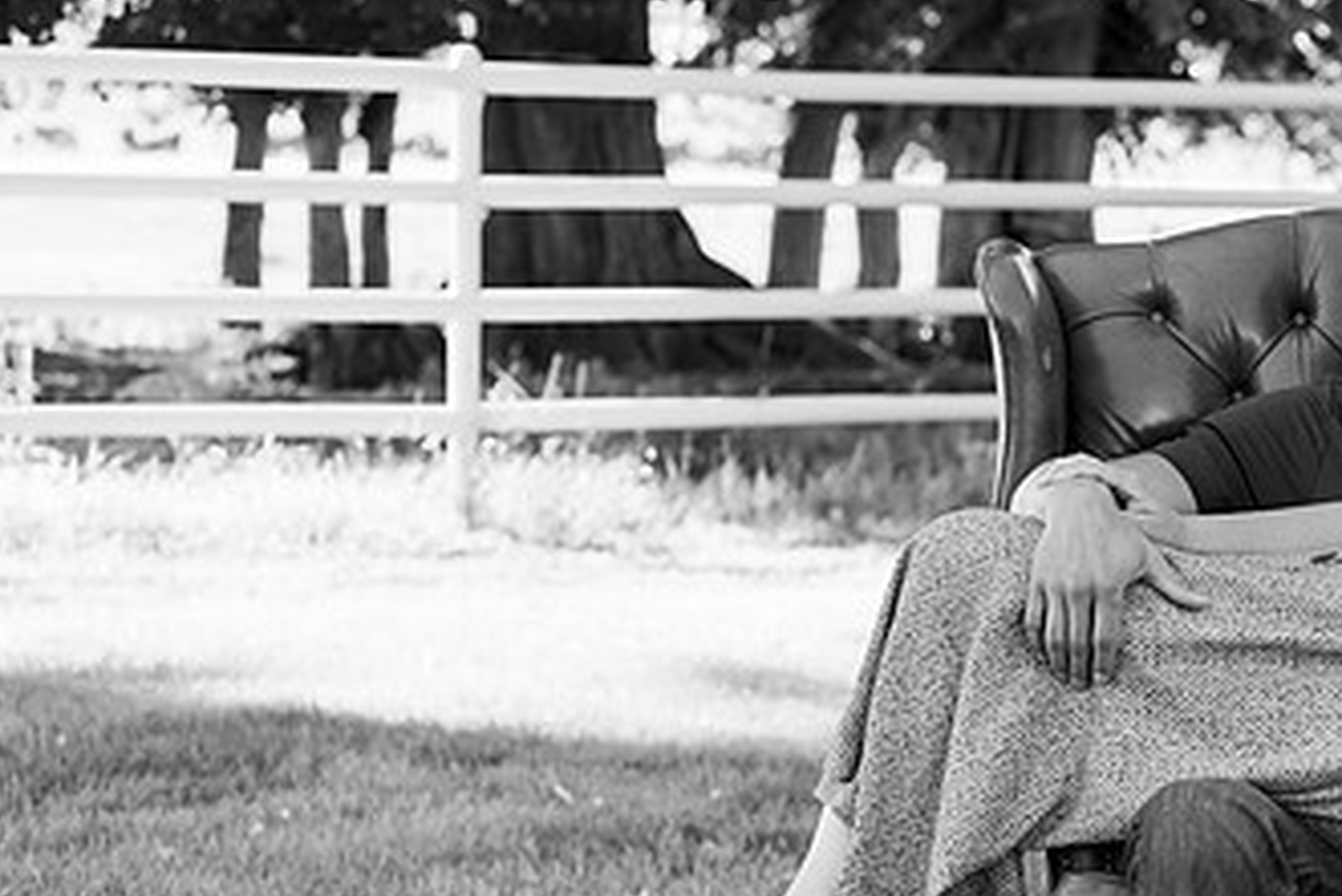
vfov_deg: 9.2
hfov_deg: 13.7
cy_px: 760
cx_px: 1119
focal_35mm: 149
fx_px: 5557
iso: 500
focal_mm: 85
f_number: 5.6
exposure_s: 1/500
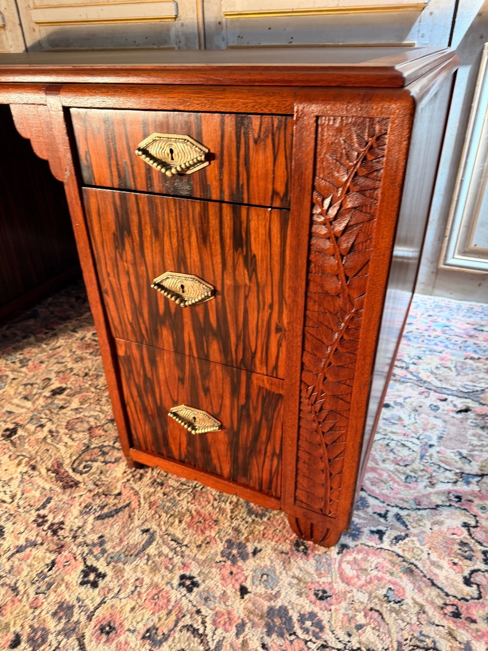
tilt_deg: -32.2
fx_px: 451
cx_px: 244
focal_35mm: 24
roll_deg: +0.5
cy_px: 326
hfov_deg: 56.8
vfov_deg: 71.6
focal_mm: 6.76
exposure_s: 1/50
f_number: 1.78
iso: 200
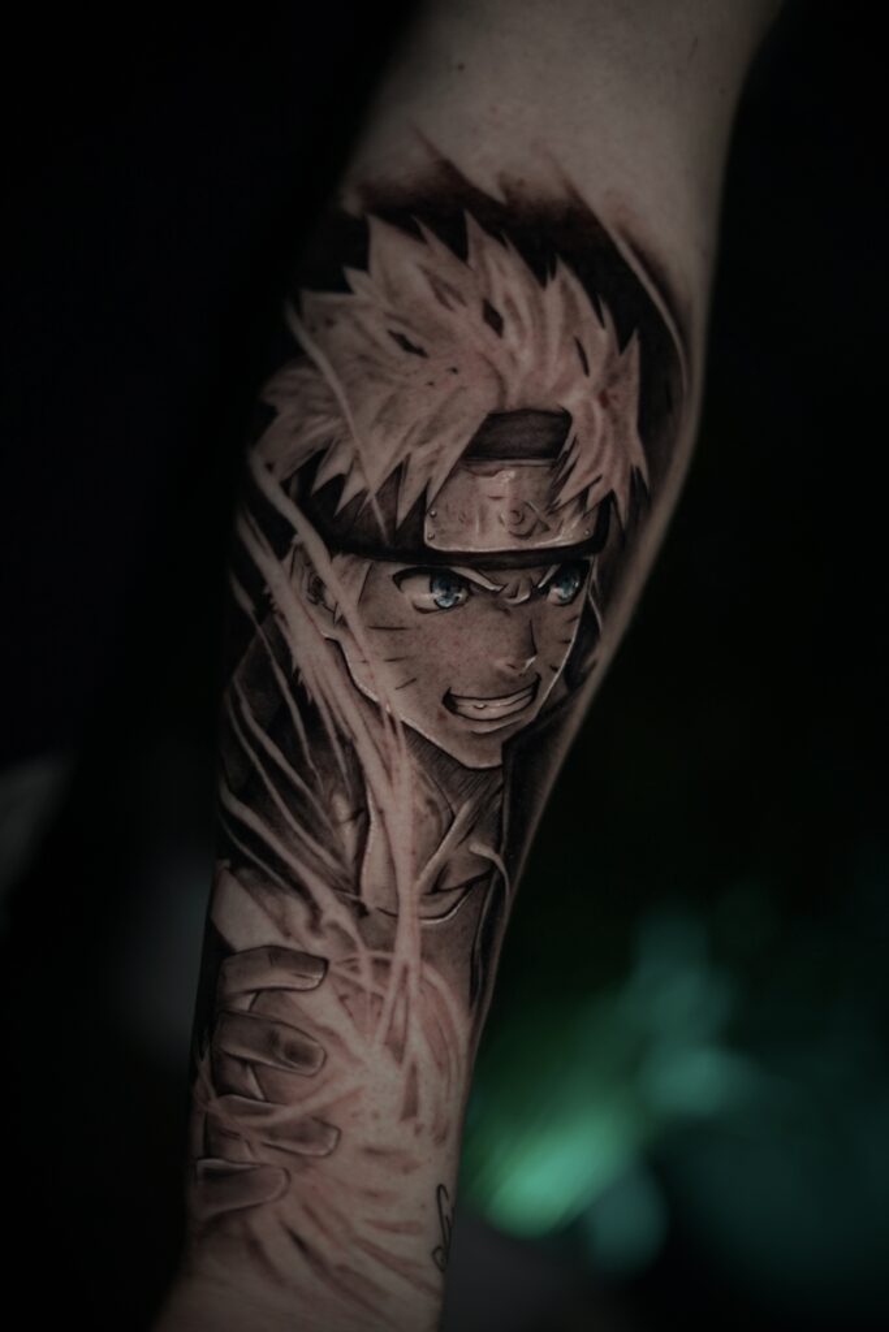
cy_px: 666
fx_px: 1851
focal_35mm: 50
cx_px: 444
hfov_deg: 27.0
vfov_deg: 39.6
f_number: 1.8
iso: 250
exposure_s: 1/100
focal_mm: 50
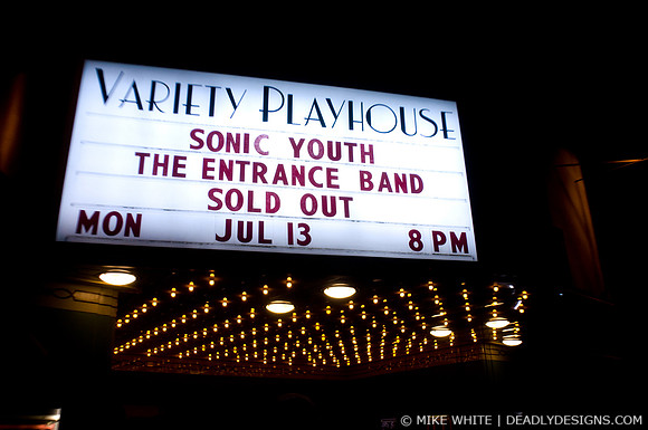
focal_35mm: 30
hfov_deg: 62.0
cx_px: 324
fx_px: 539
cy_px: 215
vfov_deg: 43.5
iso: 1000
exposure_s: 1/160
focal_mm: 20
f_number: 4.5
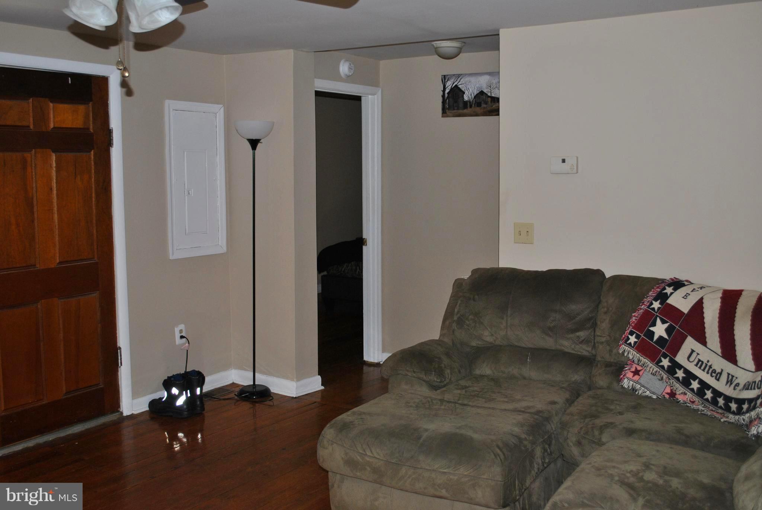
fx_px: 763
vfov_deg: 37.0
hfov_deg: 53.1
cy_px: 255
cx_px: 381
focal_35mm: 36
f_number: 4
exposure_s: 1/60
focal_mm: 24
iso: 200
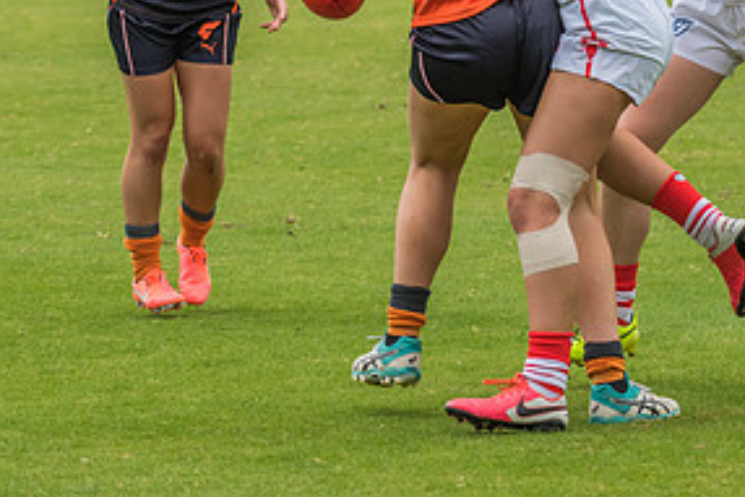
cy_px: 17
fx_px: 7184
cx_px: 612
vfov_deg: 4.0
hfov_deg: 5.9
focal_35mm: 347
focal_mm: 150
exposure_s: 1/1600
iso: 800
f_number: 8
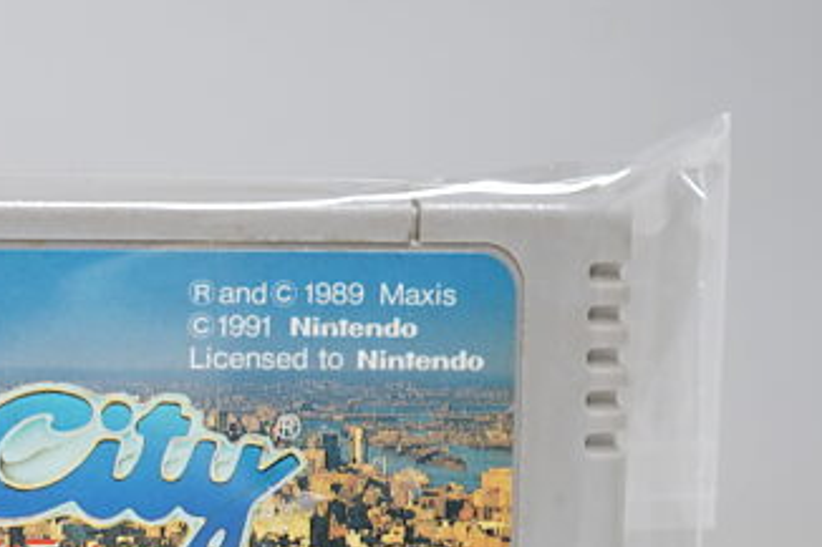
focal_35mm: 151
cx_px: -55
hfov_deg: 13.4
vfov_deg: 9.0
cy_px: 663
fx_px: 3446
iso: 64
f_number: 5
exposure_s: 1/4
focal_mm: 41
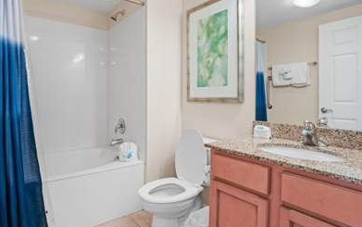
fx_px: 197
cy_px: 98
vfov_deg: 59.5
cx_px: 150
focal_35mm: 20
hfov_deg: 84.3
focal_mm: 16
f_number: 11
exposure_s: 1/8
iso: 800
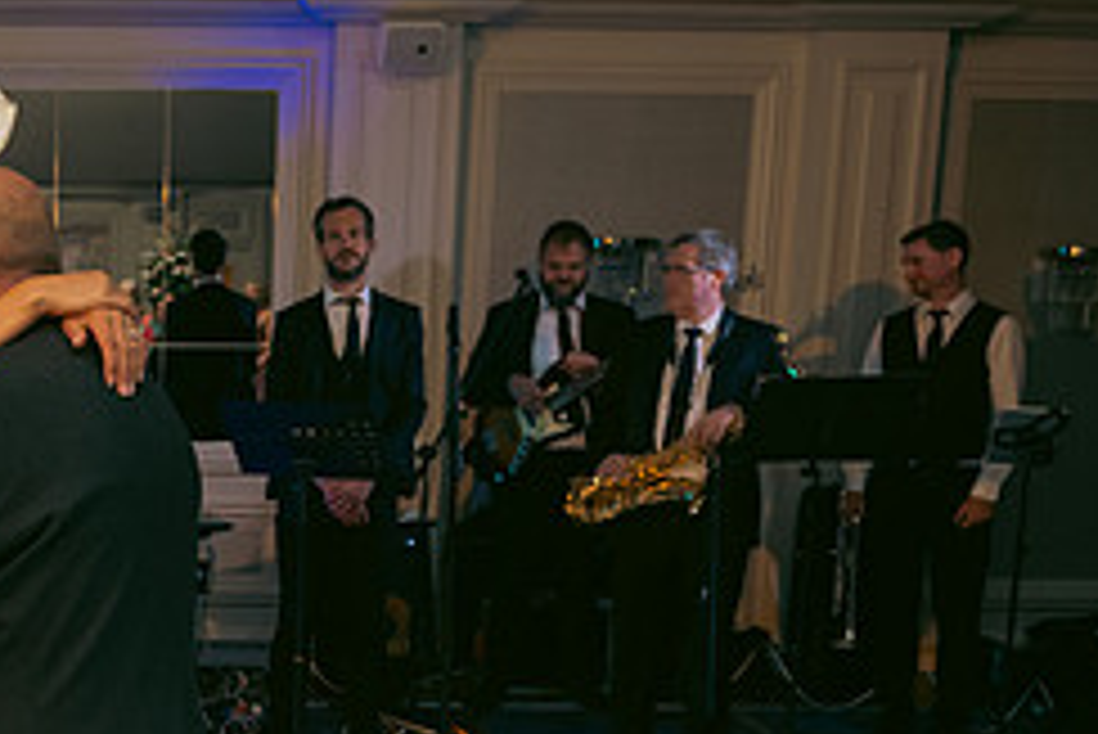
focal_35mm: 57
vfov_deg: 23.3
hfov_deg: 31.7
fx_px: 1739
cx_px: -54
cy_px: 642
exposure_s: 1/160
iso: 640
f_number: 3.5
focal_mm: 24
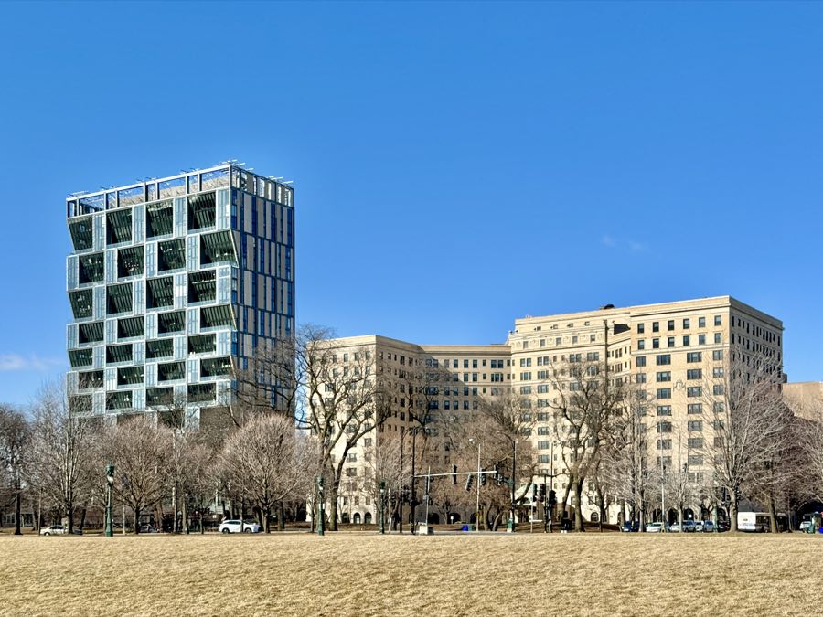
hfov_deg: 39.7
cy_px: 308
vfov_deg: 30.3
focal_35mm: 48
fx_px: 1141
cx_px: 412
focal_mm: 6.86
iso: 64
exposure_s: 1/4608
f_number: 1.78
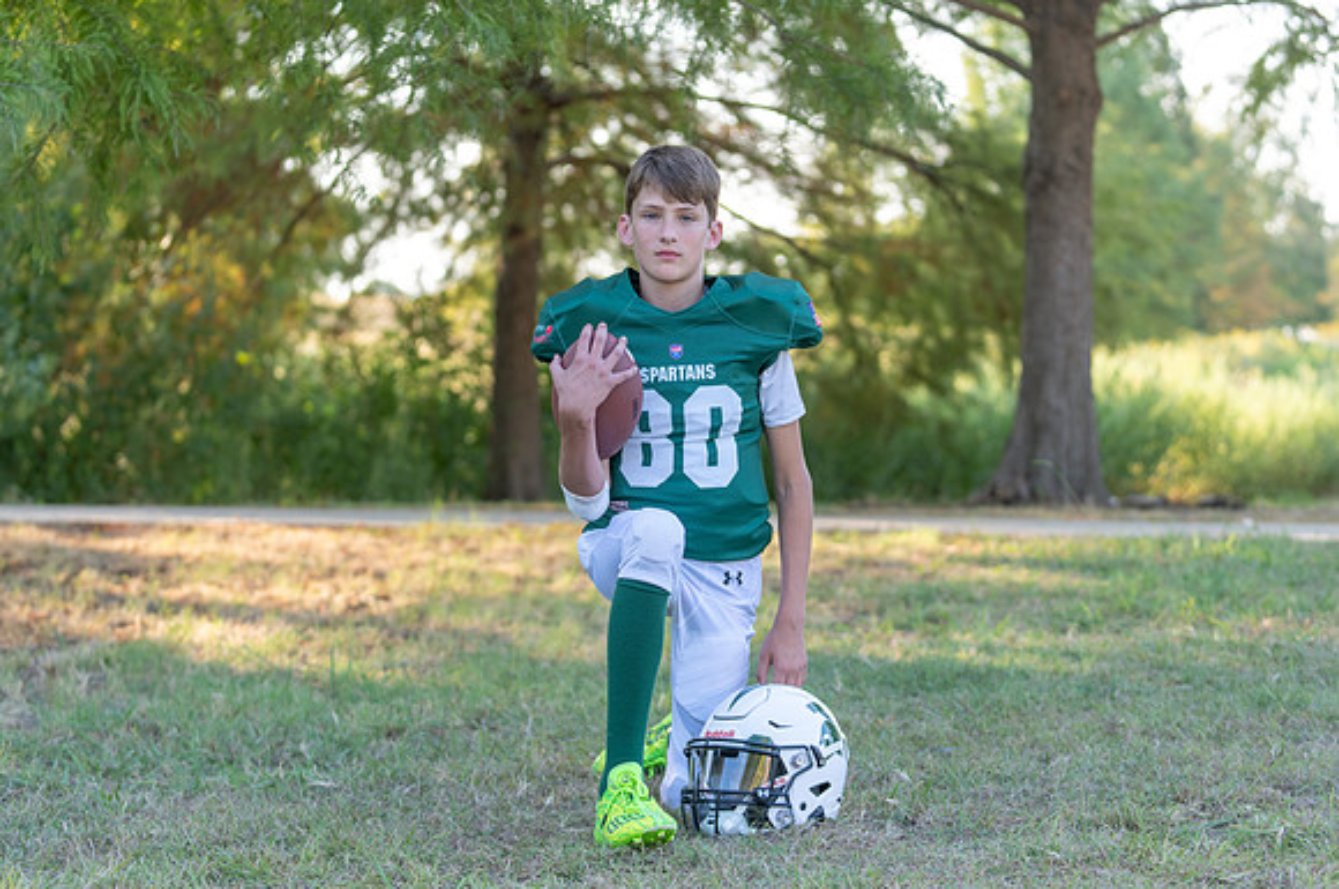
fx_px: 3099
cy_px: 394
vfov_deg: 16.3
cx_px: 707
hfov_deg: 24.4
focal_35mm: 83
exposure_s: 1/320
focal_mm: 70
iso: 200
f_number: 2.8
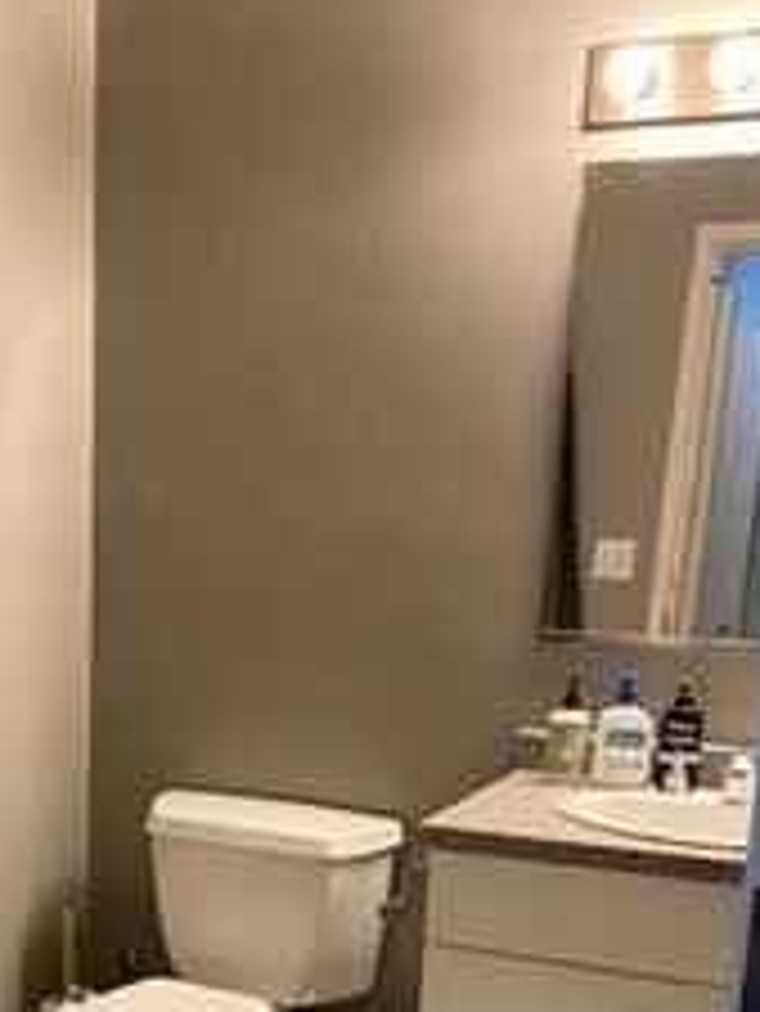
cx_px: 175
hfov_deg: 27.6
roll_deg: -1.6
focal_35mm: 52
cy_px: 918
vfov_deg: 34.7
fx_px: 1521
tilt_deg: -15.1
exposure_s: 1/60
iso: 125
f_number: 1.8
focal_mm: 4.25
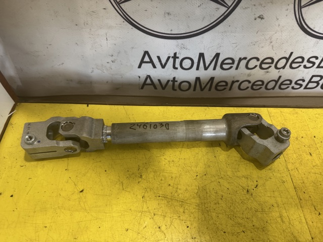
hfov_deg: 71.6
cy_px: 121
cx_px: 162
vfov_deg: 56.8
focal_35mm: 24
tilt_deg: -51.8
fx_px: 224
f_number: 1.78
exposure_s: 1/50
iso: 160
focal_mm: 6.76
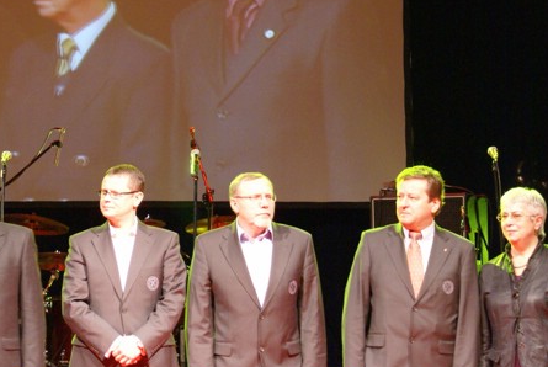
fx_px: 2515
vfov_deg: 8.3
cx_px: 128
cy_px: 139
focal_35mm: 165
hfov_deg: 12.4
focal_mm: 70
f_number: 5.6
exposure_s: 1/15
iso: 800
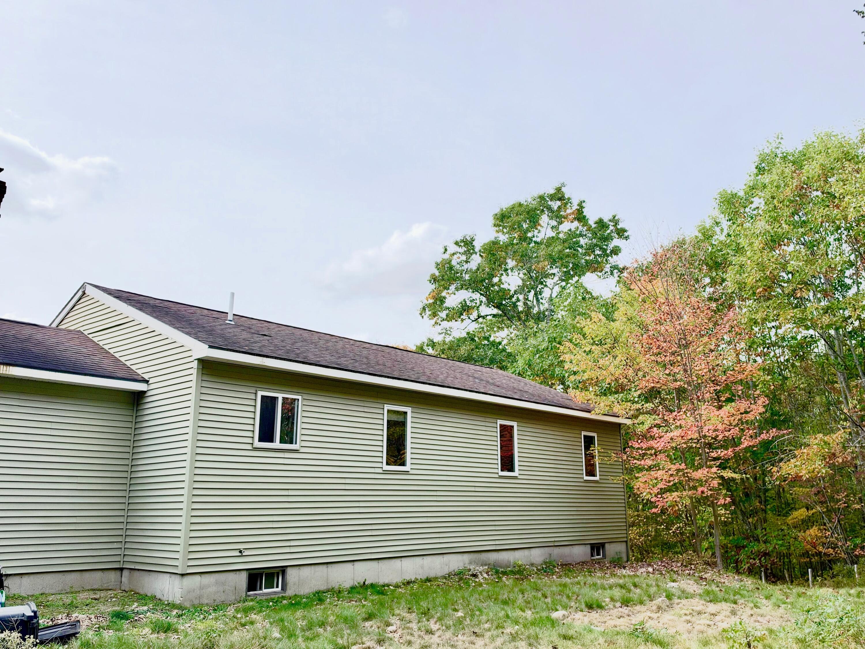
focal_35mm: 29
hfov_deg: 61.7
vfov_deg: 48.2
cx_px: 432
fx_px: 725
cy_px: 324
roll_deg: +0.4
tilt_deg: +13.2
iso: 64
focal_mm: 6.93
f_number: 1.8
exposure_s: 1/7143
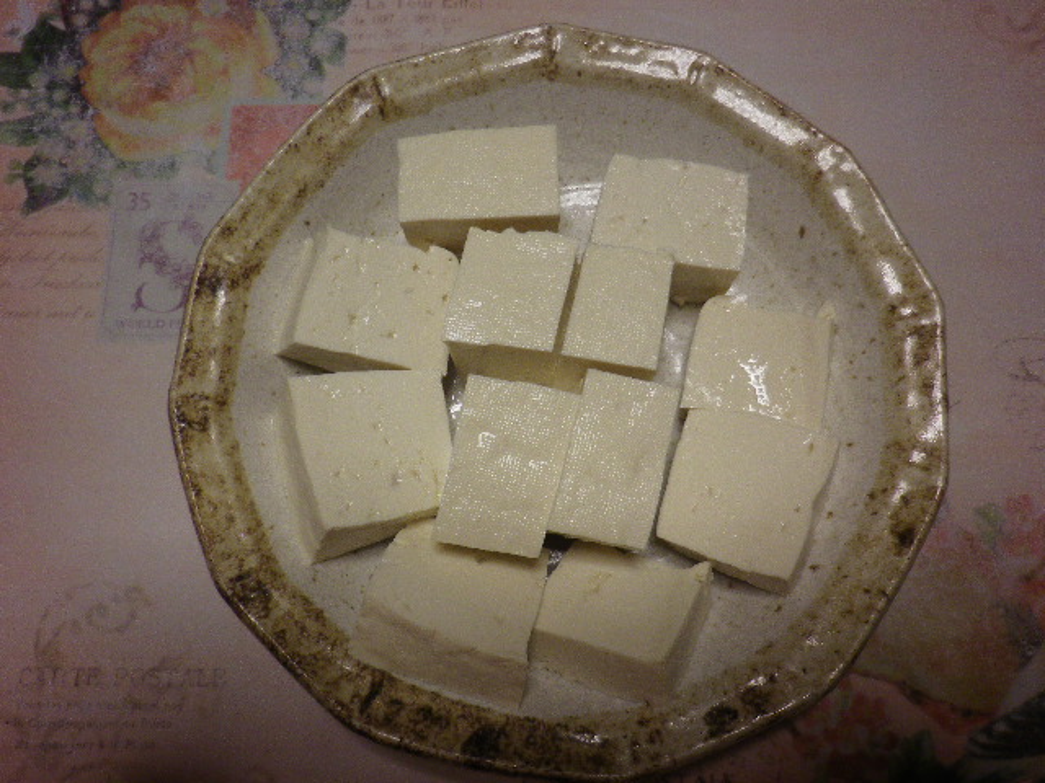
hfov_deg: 63.4
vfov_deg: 49.7
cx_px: 522
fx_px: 845
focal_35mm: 28
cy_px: 392
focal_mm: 5
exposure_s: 1/50
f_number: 3.2
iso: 125
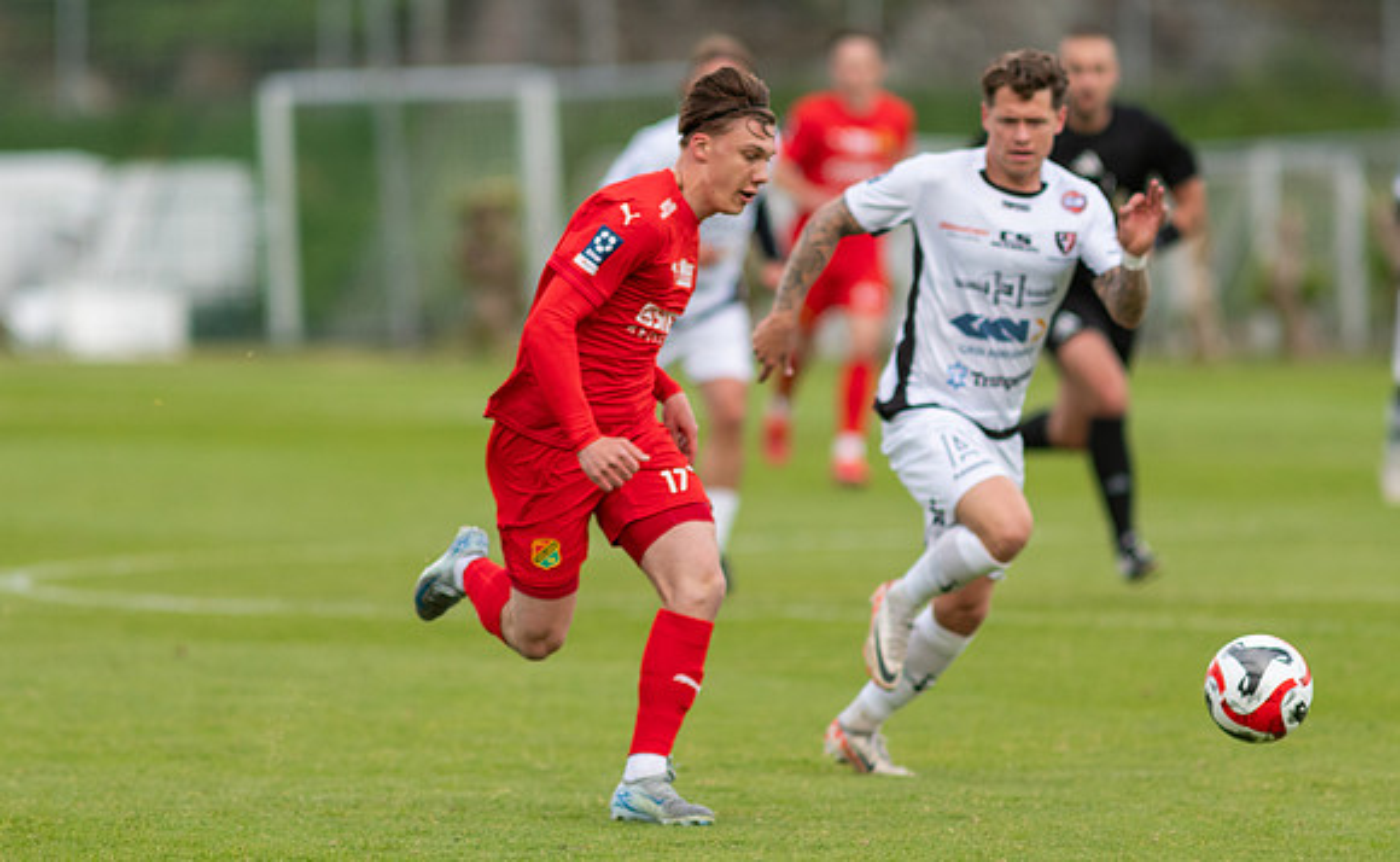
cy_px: 418
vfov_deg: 2.4
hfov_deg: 3.9
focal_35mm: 535
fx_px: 20322
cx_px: 587
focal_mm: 300
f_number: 3.2
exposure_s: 1/1600
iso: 450
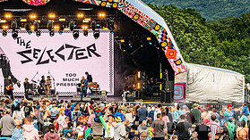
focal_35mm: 272
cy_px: 17
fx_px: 1803
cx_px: 42
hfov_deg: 7.9
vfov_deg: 4.5
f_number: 6.3
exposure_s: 1/500
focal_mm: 125
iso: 180
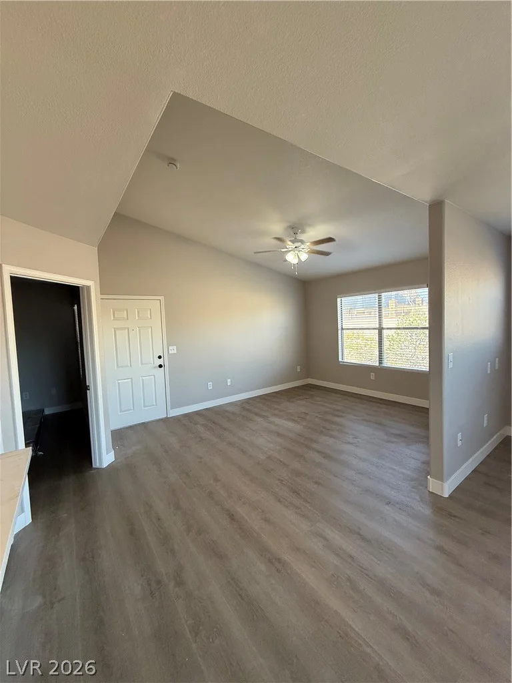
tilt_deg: -3.0
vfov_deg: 102.1
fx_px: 276
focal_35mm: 14
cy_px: 342
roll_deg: +2.7
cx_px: 256
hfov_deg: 85.7
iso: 160
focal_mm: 2.22
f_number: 2.2
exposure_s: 1/120
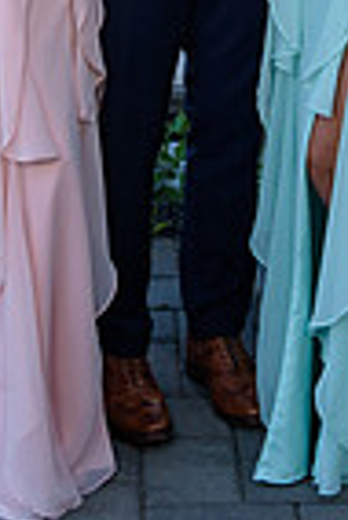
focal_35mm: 152
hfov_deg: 9.1
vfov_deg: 13.0
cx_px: 190
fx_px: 2198
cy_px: -150
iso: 200
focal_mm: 48
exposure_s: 1/250
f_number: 4
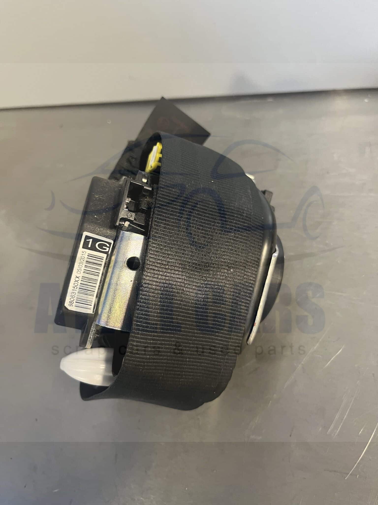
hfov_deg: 53.1
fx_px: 379
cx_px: 189
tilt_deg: -50.4
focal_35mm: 26
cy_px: 252
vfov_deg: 67.3
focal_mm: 5.1
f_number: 1.6
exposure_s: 1/50
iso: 320
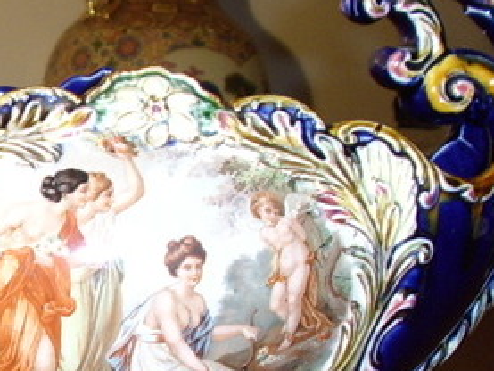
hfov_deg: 29.4
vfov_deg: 22.4
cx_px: 136
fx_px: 928
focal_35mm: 65
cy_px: 276
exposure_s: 1/30
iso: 183
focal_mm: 5.8
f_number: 2.9
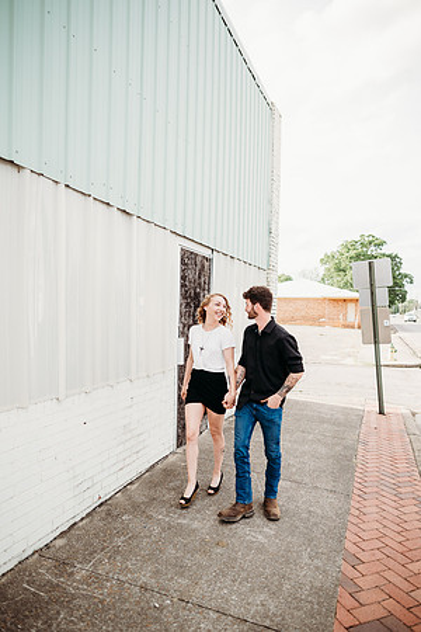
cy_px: 316
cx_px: 210
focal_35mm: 24
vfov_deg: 73.7
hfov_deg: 53.1
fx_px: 421
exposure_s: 1/640
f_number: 2.8
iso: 100
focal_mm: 24
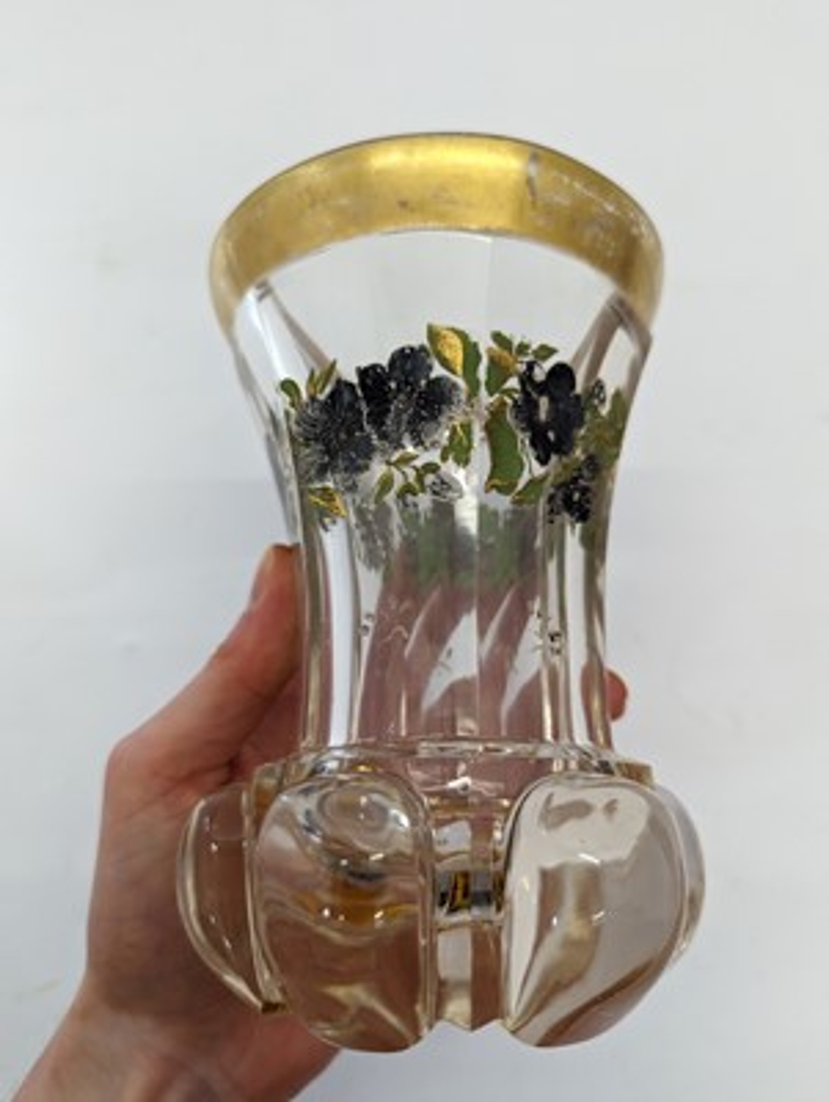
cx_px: 414
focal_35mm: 24
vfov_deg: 71.5
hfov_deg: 56.9
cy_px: 551
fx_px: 765
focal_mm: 6.81
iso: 377
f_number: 1.85
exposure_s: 1/434
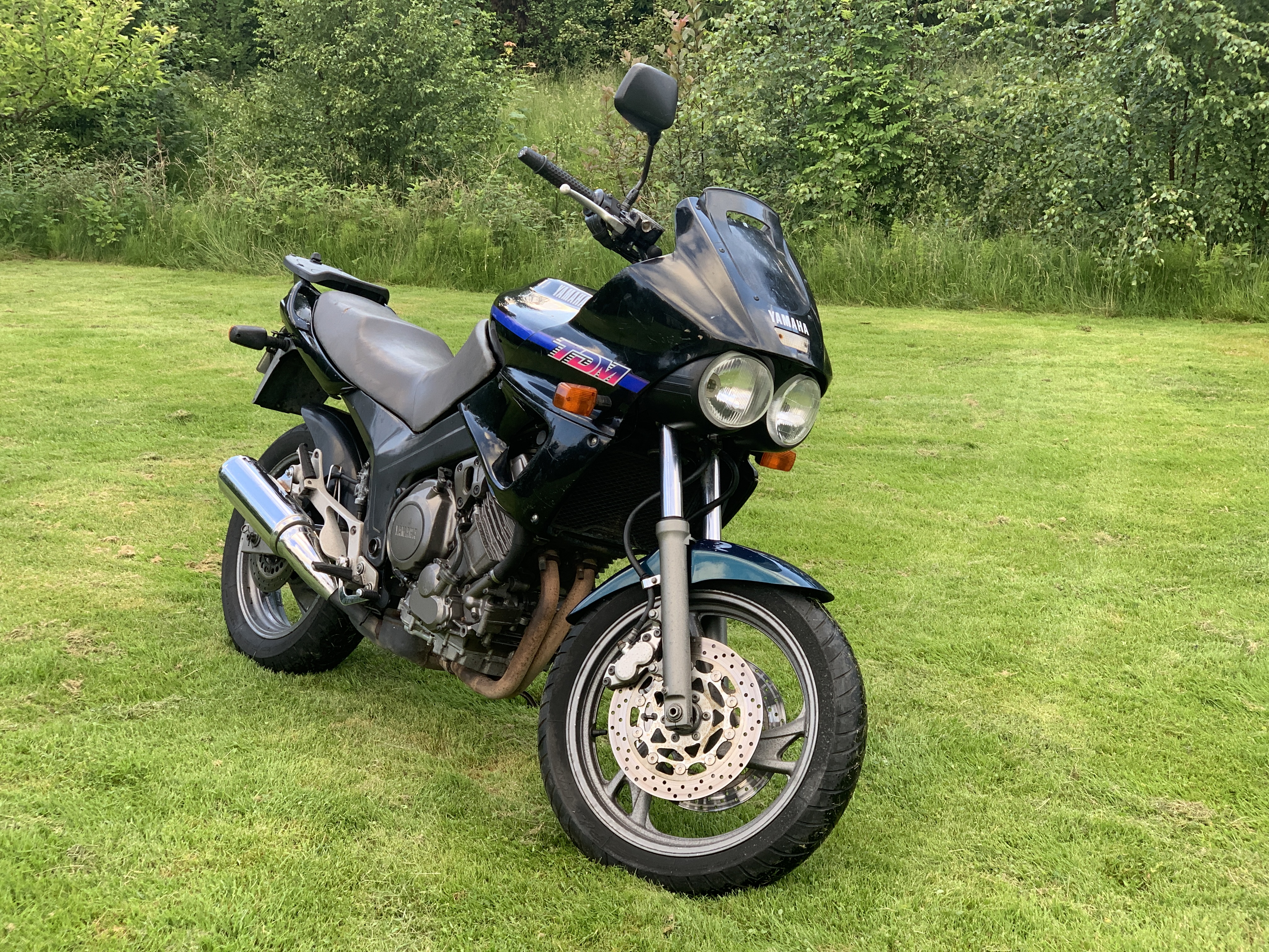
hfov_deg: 36.8
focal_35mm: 52
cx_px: 634
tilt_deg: -16.0
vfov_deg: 28.0
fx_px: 1906
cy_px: 476
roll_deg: +0.8
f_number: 2.4
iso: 50
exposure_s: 1/122
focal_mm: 6
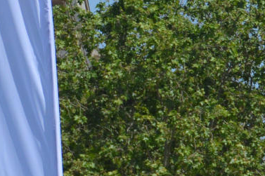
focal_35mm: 554
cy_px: 378
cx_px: -233
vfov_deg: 2.5
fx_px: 4076
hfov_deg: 3.7
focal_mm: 68
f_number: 8
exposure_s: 1/2000
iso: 400
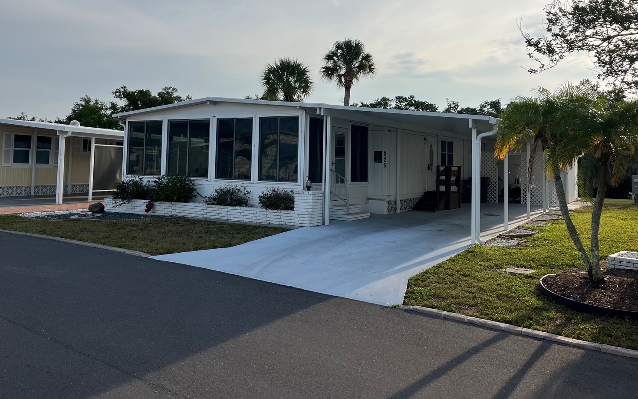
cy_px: 139
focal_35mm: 30
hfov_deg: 62.9
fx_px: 522
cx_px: 319
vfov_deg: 41.4
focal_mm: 5.1
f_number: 1.6
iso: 50
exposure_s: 1/4149
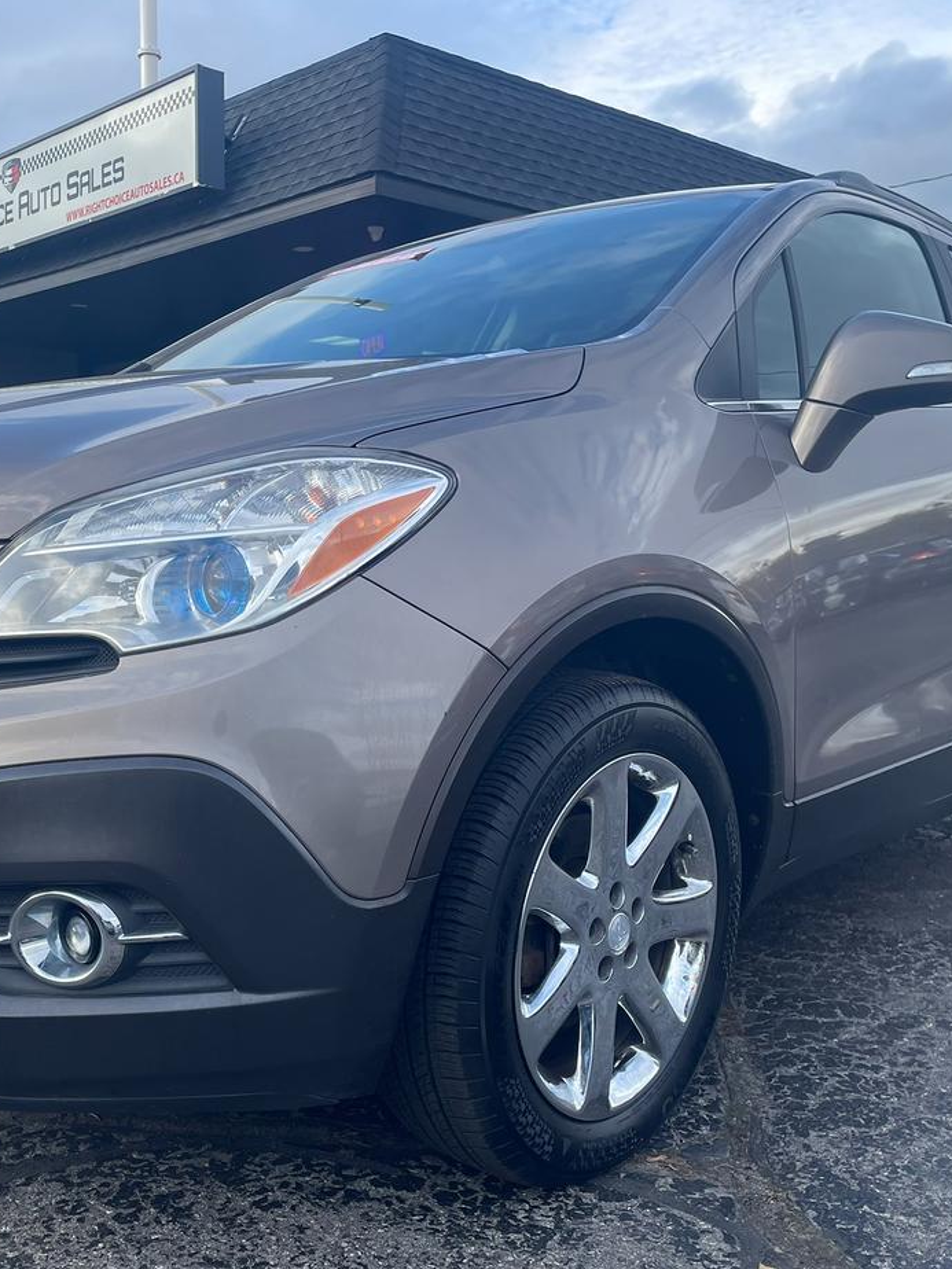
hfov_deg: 39.5
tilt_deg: -3.2
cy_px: 655
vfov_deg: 51.3
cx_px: 397
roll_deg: +0.3
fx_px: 1320
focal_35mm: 36
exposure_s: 1/662
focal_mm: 4.2
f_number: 1.6
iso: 32
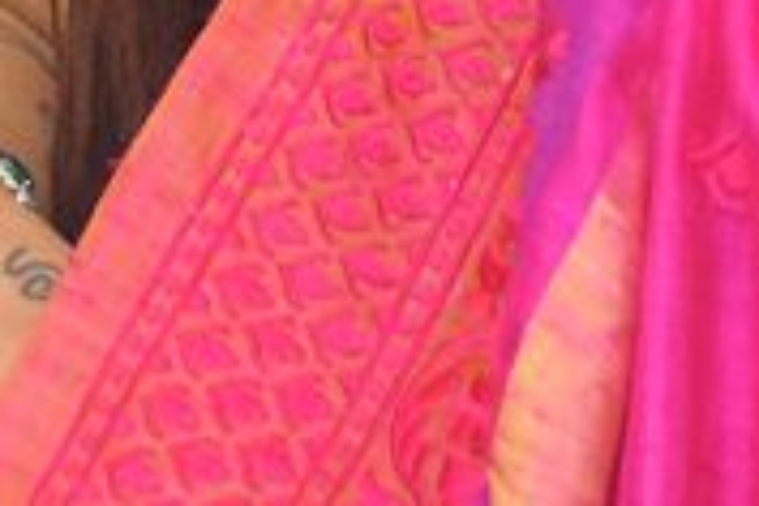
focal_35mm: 694
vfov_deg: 2.0
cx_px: 1304
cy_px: -883
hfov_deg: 3.0
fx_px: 14631
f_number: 7.1
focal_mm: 80
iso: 250
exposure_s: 1/125
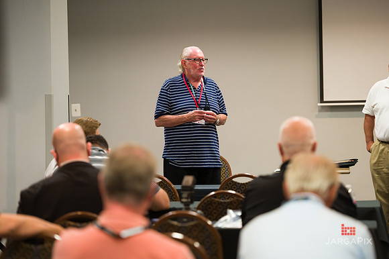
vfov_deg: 10.1
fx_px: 1458
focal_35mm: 135
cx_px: 194
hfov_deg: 15.2
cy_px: 130
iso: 2500
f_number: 3.2
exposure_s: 1/125
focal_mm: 135
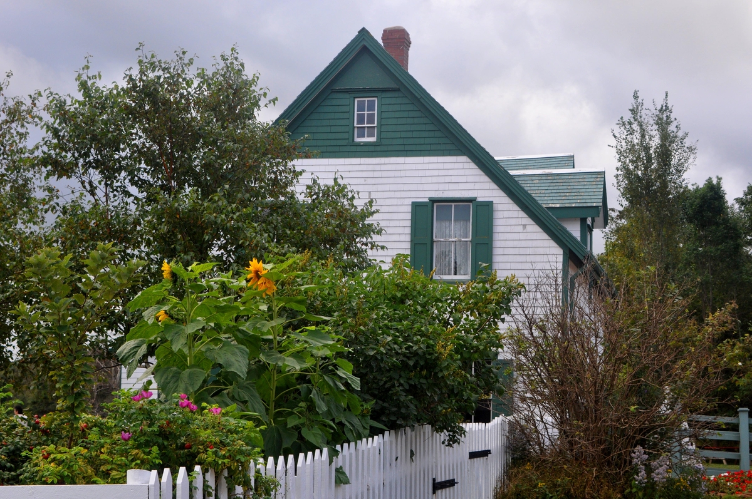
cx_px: 376
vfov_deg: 20.1
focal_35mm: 68
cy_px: 250
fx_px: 1408
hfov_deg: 29.9
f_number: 7.1
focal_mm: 45
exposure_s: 1/200
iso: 400
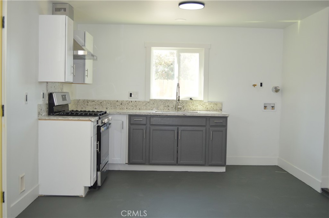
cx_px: 164
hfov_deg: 49.6
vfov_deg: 34.1
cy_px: 109
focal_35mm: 39
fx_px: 356
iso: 400
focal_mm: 26
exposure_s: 1/80
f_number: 4.2
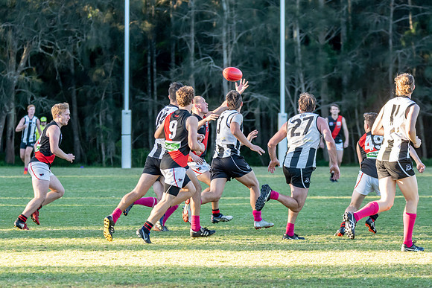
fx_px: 3520
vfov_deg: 4.7
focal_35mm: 293
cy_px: 144
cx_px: 216
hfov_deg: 7.0
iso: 800
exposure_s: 1/500
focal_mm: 180
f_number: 5.6
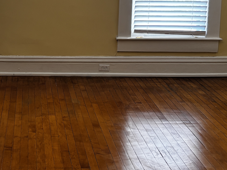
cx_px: 24
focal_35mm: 81
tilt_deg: -10.1
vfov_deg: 18.1
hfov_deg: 23.5
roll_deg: -0.1
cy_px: 49
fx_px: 531
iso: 200
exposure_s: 1/60
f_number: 1.6
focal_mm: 5.96
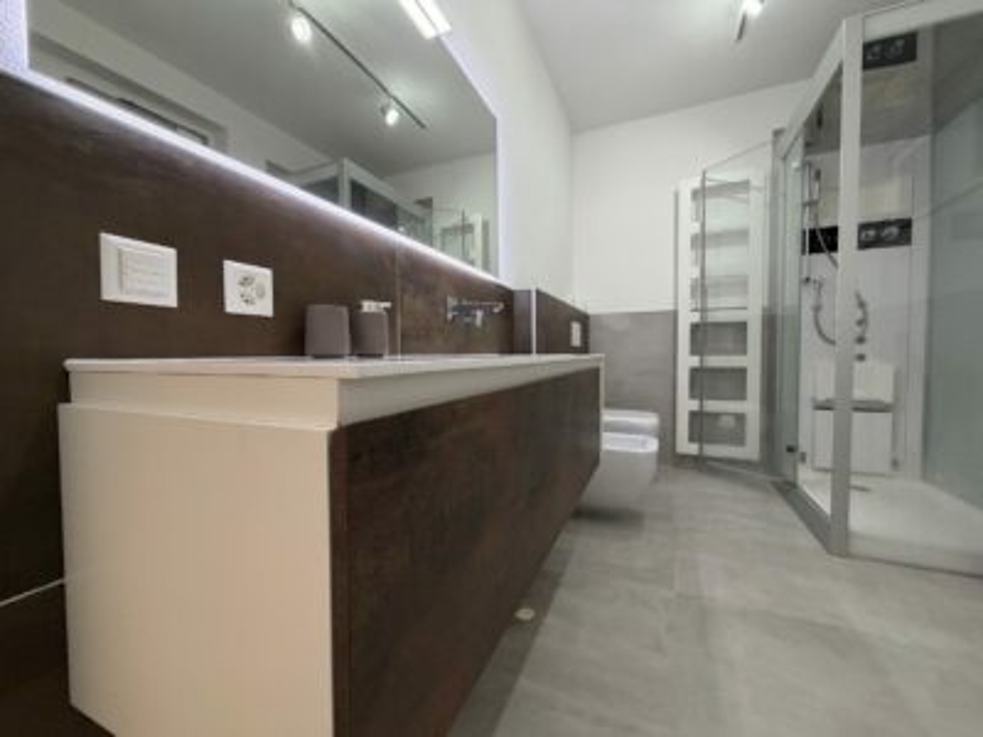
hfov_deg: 102.1
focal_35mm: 14
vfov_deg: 85.7
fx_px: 398
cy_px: 368
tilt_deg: -2.3
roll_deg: +0.4
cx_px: 492
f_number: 2.2
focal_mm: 2.22
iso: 320
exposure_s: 1/100
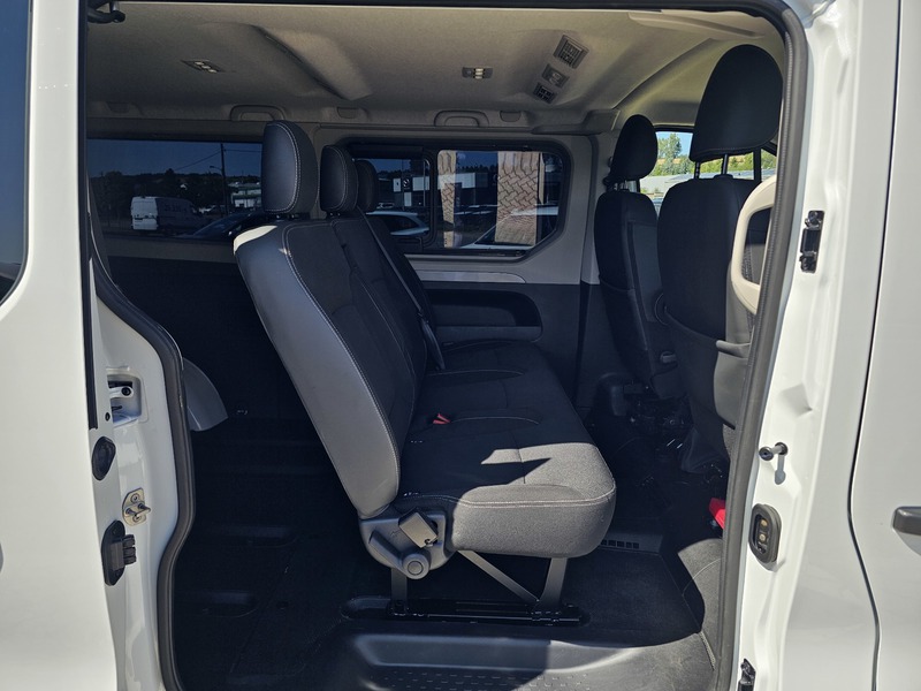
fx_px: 612
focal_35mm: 23
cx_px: 460
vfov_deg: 58.9
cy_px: 346
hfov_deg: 73.9
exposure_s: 1/291
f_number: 1.7
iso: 10
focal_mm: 6.3
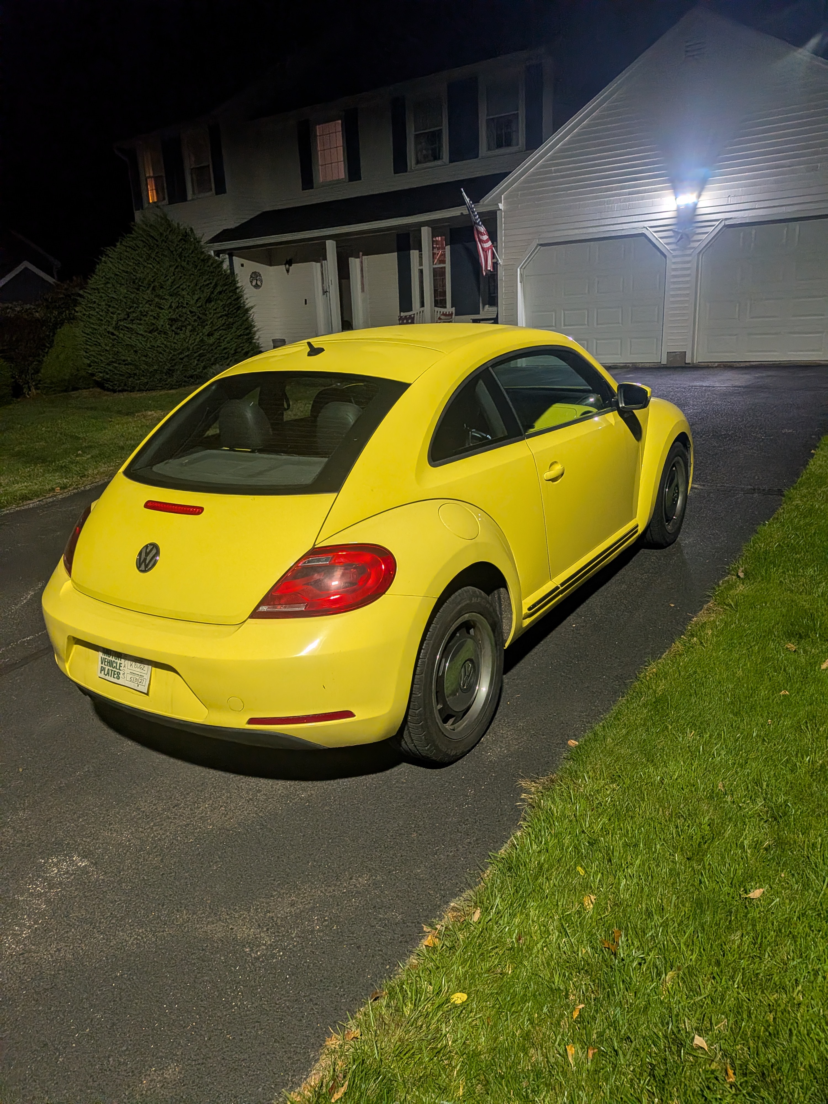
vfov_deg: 71.6
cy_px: 552
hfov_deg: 56.8
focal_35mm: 24
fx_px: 765
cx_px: 414
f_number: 1.7
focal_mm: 4.53
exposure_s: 1/99.2
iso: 63
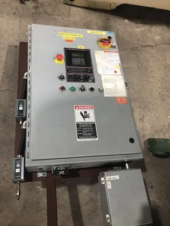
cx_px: 85
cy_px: 113
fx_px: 183
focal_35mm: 28
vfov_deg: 63.4
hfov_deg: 49.7
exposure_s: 1/30
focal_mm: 4
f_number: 1.8
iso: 32
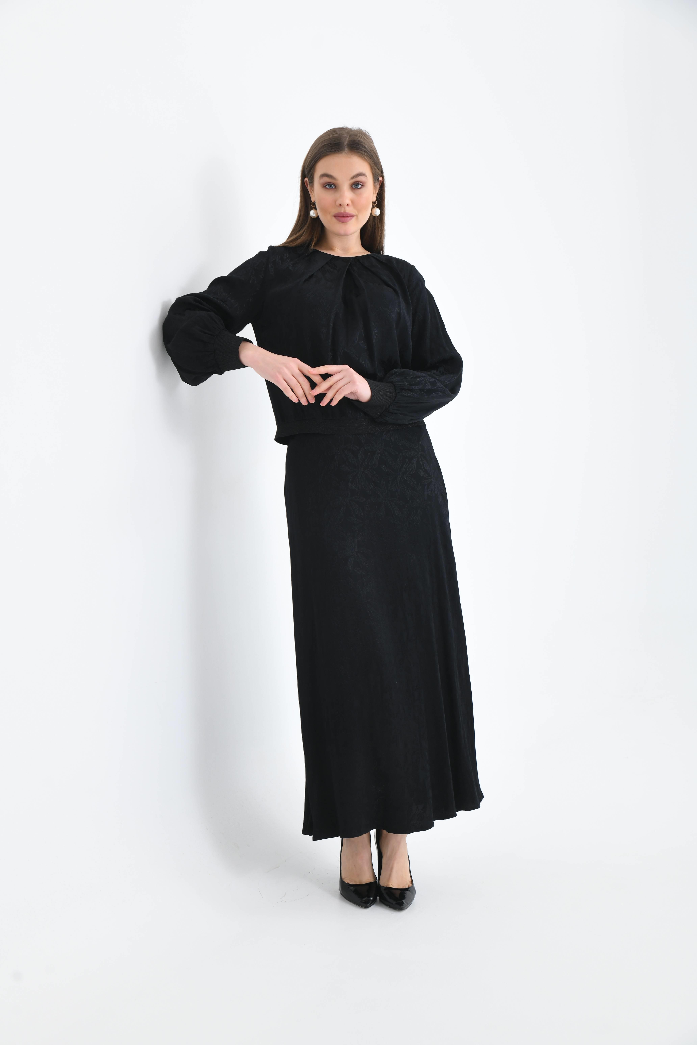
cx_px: 348
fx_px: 1452
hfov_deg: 27.0
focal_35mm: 50
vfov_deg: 39.6
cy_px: 522
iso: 250
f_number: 7.1
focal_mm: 50
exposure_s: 1/125
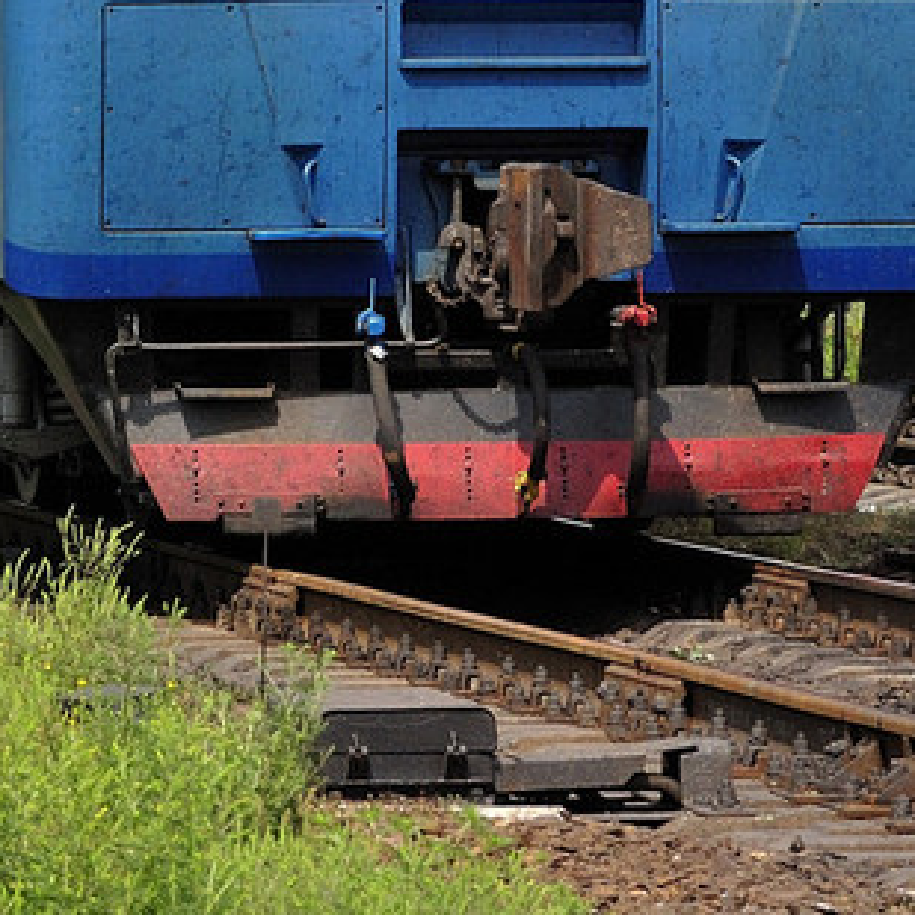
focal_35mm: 349
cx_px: -53
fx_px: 10437
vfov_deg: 5.0
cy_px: -348
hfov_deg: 5.0
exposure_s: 1/1000
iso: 200
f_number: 5.6
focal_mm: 66
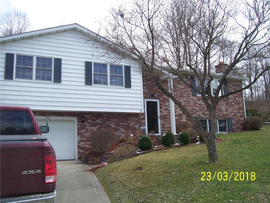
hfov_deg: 54.0
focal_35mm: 34
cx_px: 135
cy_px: 102
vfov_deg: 41.8
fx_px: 265
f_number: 2.7
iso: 80
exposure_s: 1/640
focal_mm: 5.6
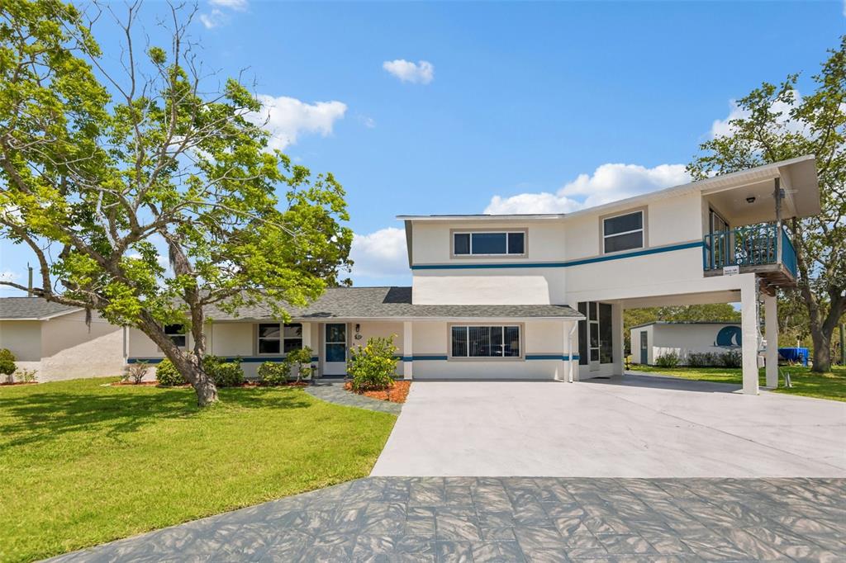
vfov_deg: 73.7
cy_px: 282
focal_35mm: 16
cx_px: 423
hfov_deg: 96.8
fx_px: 376
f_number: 8
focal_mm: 16
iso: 400
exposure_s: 1/2500
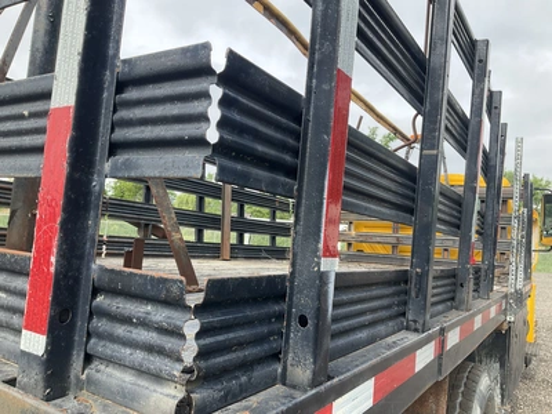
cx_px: 276
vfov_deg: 48.2
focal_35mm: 29
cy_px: 207
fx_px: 462
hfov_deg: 61.7
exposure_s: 1/428
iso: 25
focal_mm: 3
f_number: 1.8
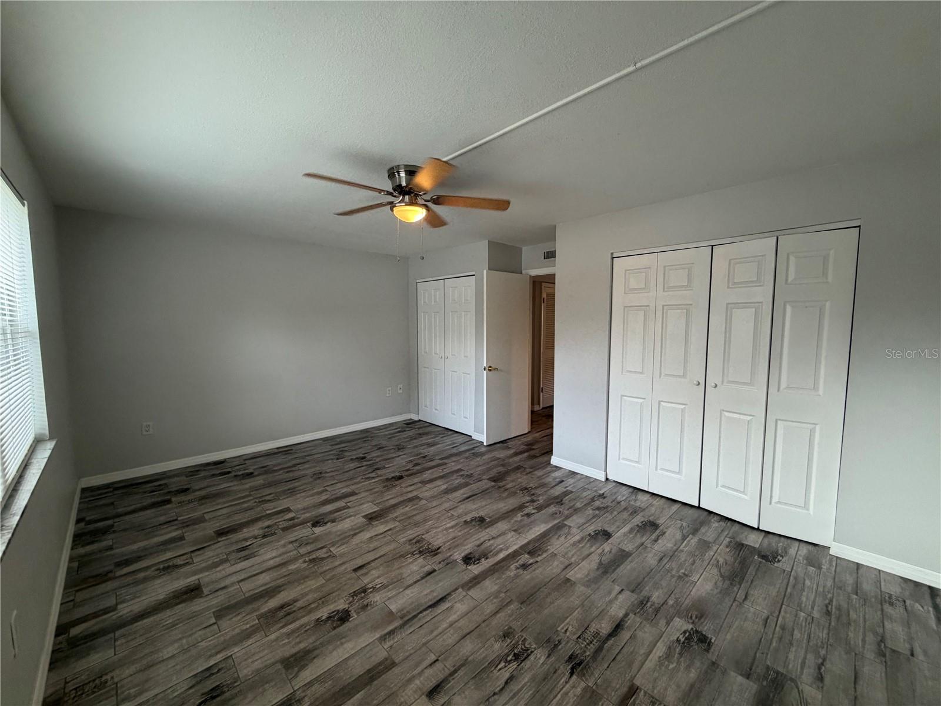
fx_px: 381
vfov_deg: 85.7
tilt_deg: -3.6
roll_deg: +0.2
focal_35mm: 14
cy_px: 353
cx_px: 470
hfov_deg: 102.1
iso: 250
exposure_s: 1/121
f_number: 2.2
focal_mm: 2.22
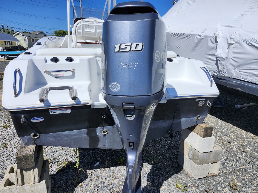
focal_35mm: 23
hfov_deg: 73.9
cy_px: 96
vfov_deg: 58.9
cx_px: 129
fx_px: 171
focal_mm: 5.54
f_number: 1.8
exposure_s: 1/3300
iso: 25
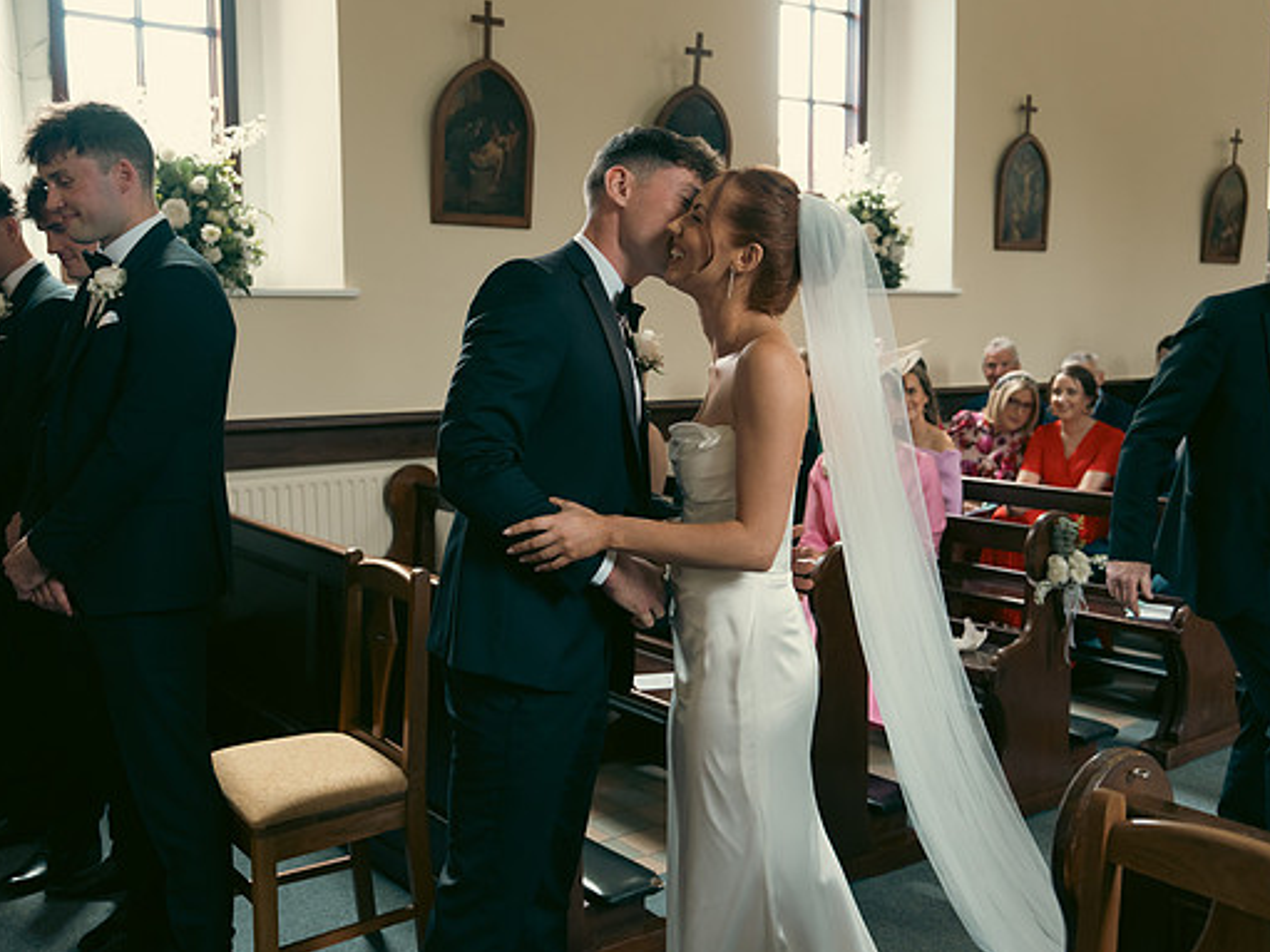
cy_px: 476
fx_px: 1320
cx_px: 649
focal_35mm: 36
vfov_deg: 39.6
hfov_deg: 51.4
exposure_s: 1/200
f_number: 3.5
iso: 1250
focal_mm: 33
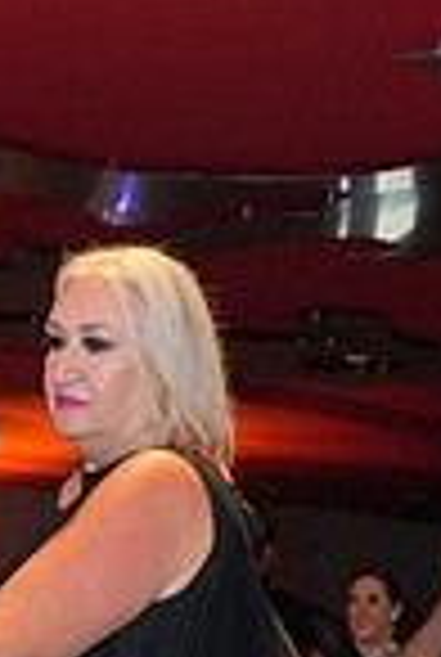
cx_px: -106
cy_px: 886
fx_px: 2249
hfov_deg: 11.0
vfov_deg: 15.7
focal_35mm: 123
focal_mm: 31
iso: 4000
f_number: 4
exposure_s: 1/200
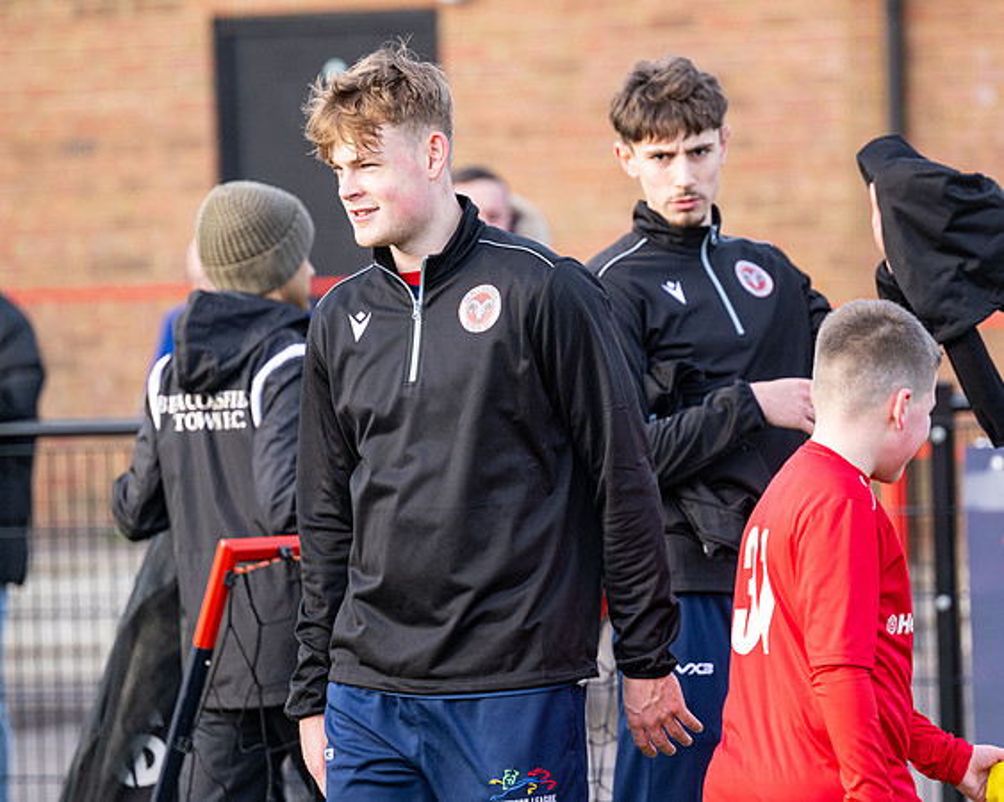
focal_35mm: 244
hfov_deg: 7.9
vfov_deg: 6.3
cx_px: 668
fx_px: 7236
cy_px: 357
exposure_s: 1/1250
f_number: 4
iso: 800
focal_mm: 195
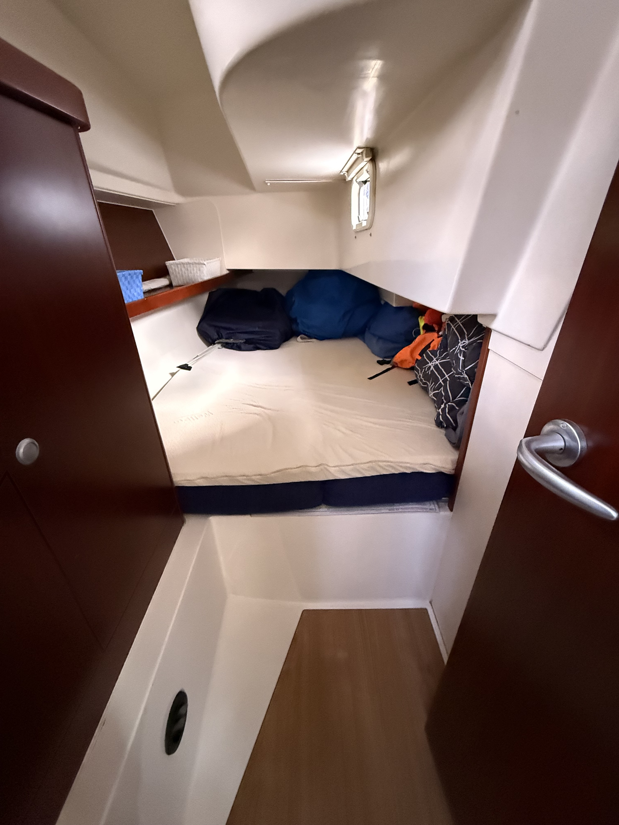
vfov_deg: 102.1
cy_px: 412
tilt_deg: -28.8
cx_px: 310
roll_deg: +1.0
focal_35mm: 14
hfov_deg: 85.7
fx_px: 334
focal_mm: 2.22
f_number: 2.2
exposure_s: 1/60
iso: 1250
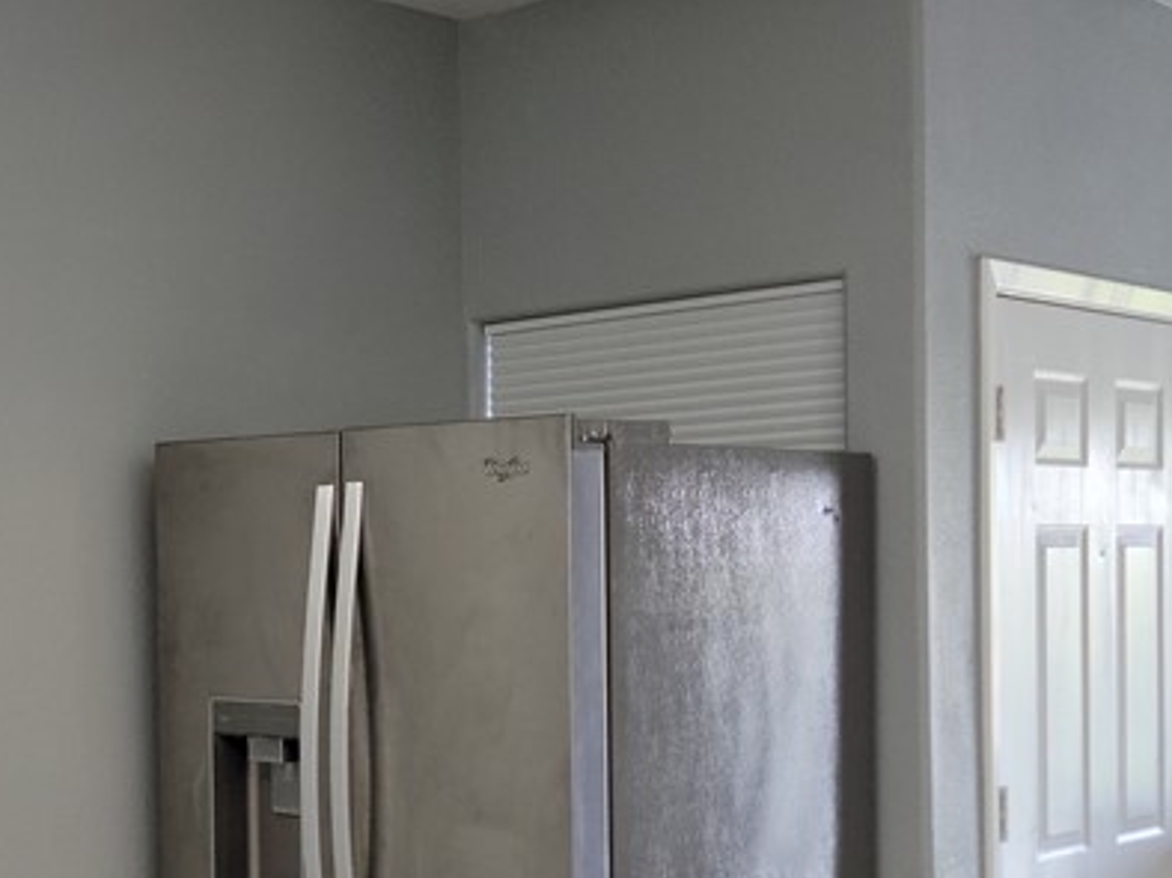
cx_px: 271
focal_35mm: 65
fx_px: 2199
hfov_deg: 29.3
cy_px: 664
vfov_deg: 22.3
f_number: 1.8
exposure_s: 1/60
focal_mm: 7
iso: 160
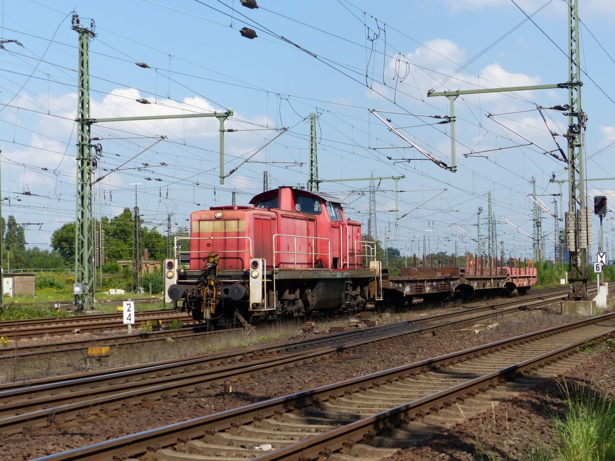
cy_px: 230
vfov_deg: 19.6
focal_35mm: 75
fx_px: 1332
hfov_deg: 26.0
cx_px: 308
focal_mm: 13.5
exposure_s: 1/800
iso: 100
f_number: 4
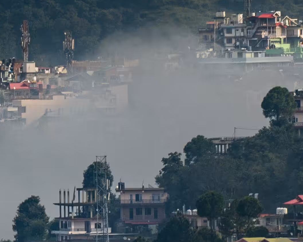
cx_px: -123
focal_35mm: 1478
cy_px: 322
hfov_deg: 1.3
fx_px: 13255
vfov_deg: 1.0
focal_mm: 200
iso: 100
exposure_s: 1/800
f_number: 5.6
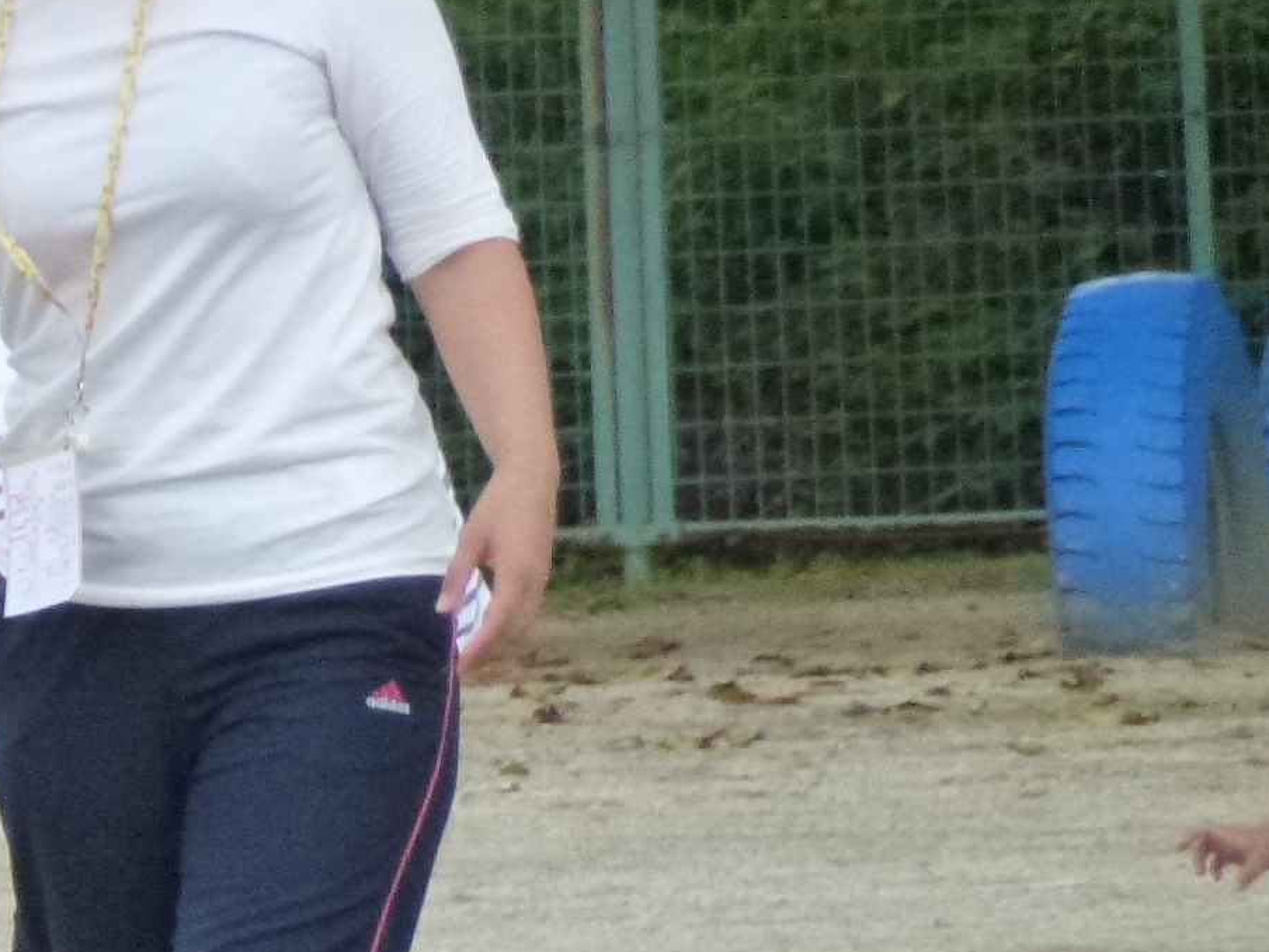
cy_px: 906
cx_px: -420
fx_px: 39849
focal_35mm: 1087
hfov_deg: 1.8
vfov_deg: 1.4
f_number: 5.9
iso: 640
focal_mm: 68.8
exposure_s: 1/500
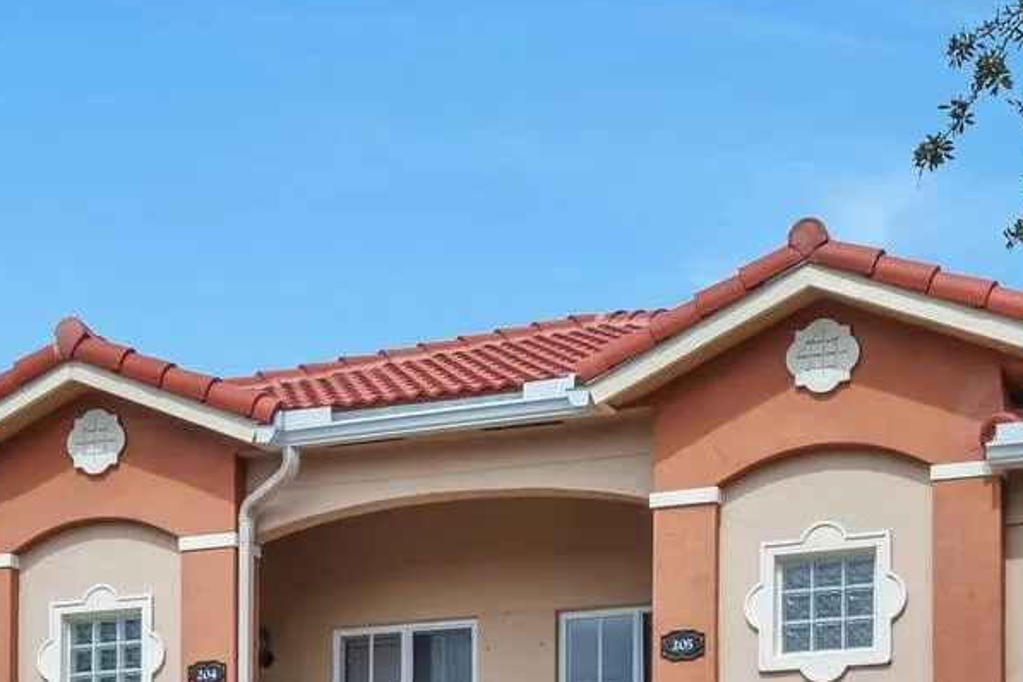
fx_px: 2046
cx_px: 416
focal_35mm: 72
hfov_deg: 28.0
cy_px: 930
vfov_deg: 17.5
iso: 800
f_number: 8
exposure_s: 1/1800
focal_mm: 13.8
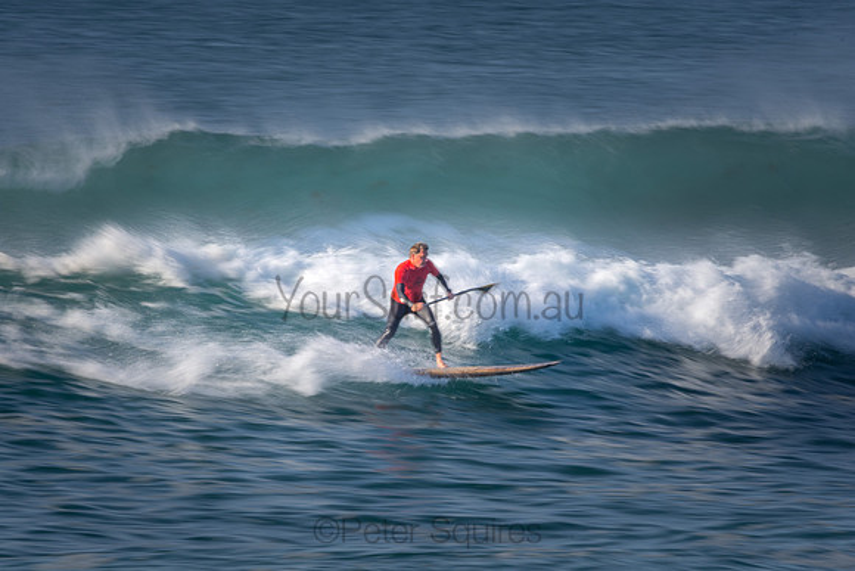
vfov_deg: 1.8
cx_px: 428
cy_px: 286
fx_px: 17816
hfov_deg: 2.7
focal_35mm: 750
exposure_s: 1/30
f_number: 22
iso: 100
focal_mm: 500
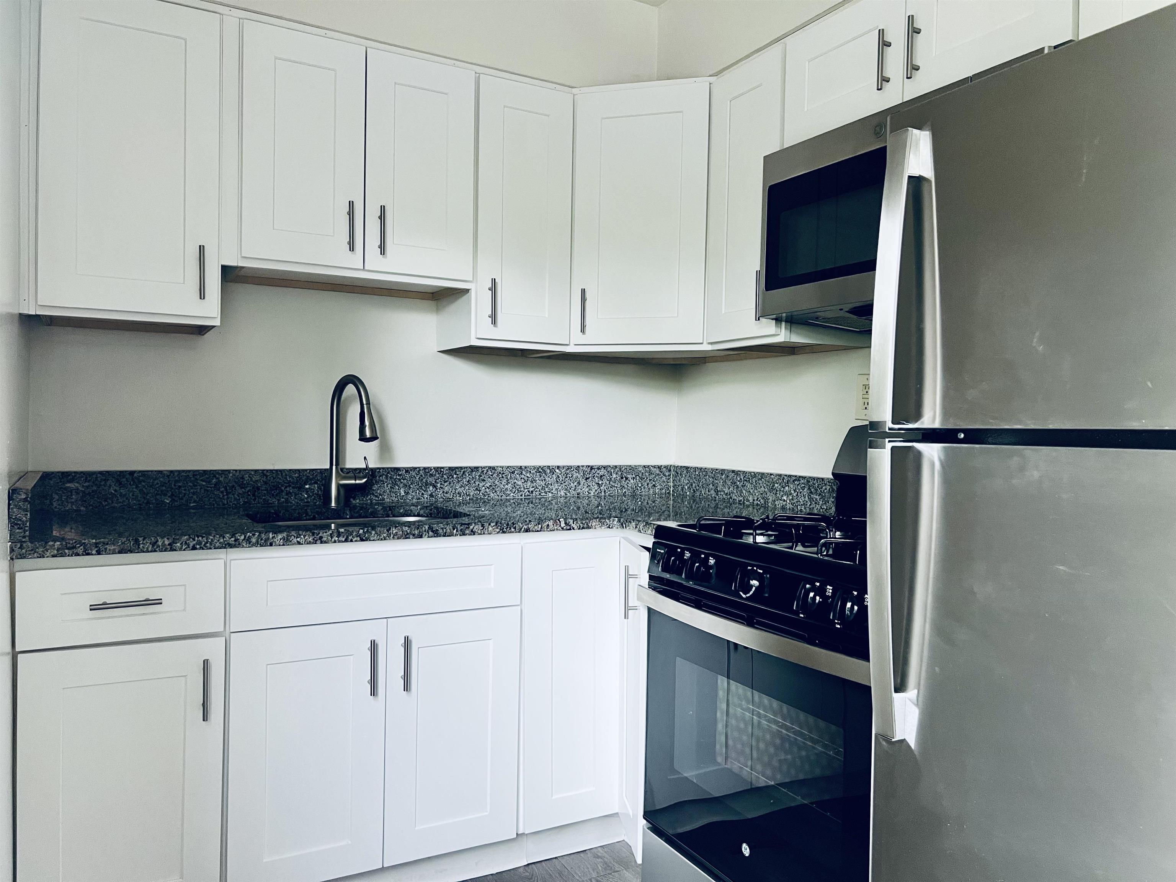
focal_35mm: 26
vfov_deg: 53.1
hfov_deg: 67.3
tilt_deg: -1.1
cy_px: 441
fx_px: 883
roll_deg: -0.5
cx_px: 588
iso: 125
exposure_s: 1/88
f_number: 1.5
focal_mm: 5.7
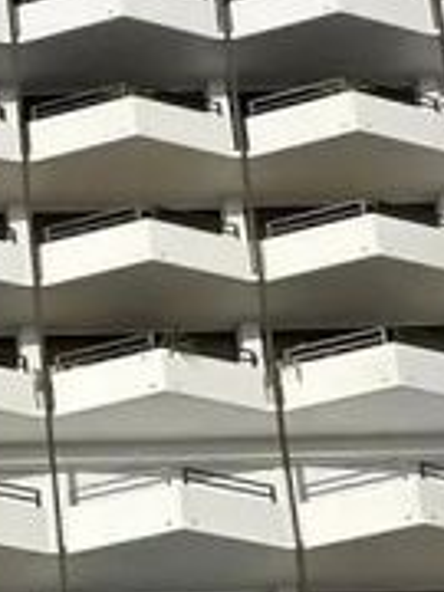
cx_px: -260
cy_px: 798
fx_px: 2976
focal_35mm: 174
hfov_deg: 8.3
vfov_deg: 11.1
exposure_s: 1/7939
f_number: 1.4
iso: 32
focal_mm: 6.5
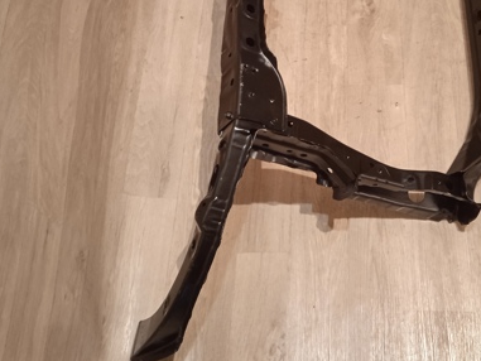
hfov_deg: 40.1
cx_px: 309
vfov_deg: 30.1
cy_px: 68
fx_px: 653
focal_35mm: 47
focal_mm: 3.43
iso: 826
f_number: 2.2
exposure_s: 1/14.3
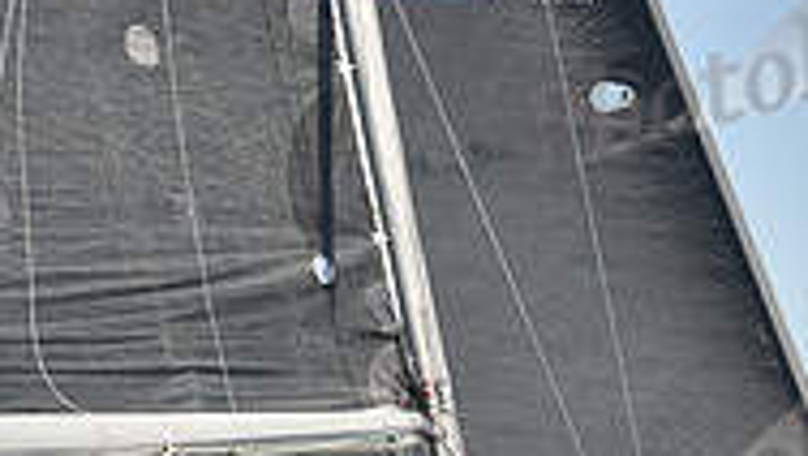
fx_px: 5681
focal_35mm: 265
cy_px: 742
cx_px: 305
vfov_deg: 4.6
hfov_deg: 8.1
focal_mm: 82
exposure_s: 1/800
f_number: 5
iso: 250
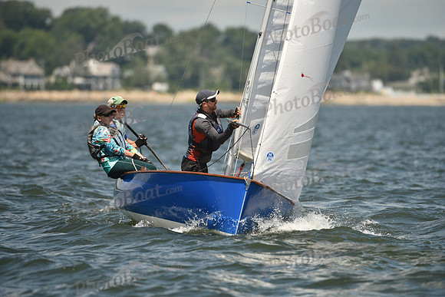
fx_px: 4945
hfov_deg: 5.2
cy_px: 148
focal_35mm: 400
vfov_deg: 3.4
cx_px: 222
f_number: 4.5
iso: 250
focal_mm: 400
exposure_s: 1/2000
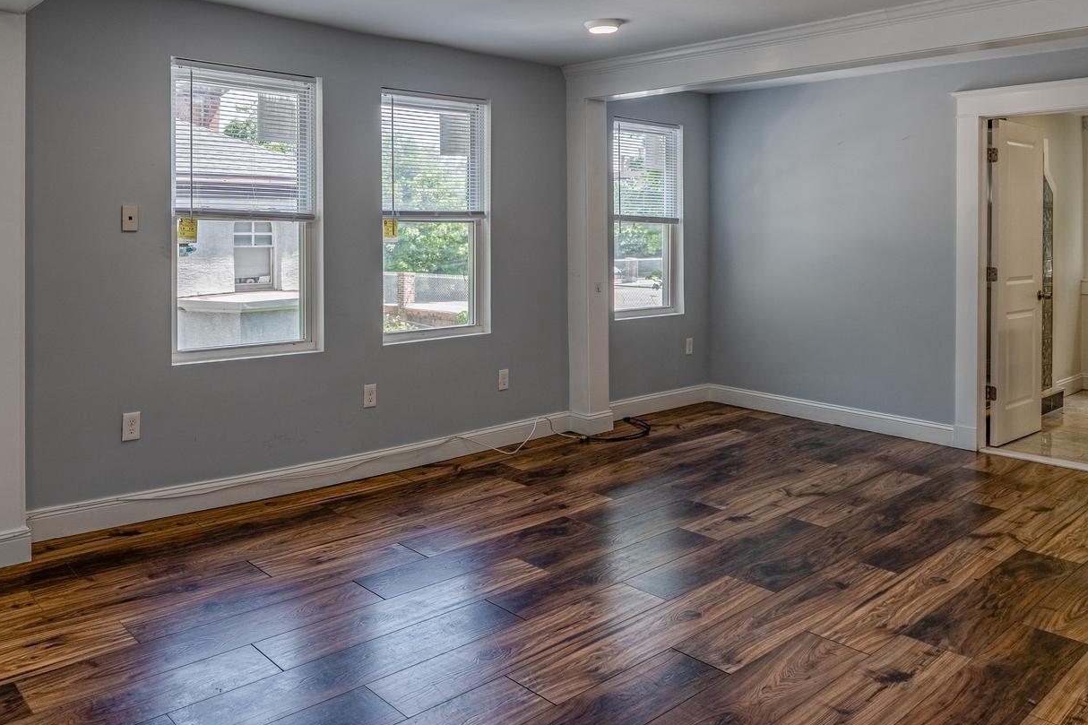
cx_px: 350
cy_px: 199
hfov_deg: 63.9
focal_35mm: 28
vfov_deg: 45.3
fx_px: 841
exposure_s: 1/1250
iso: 640
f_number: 5.6
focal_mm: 16.5
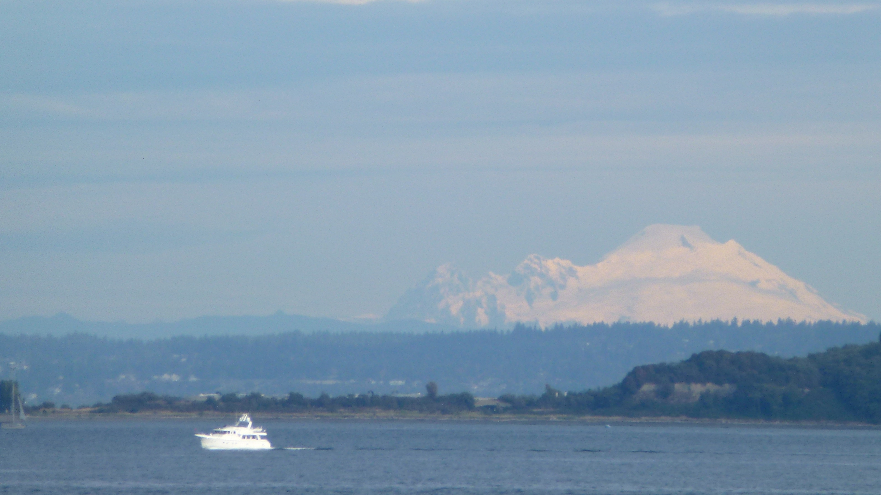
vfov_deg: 2.2
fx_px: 12848
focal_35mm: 550
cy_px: 202
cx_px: 440
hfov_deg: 3.9
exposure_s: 1/500
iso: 100
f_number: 5.9
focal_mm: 68.8
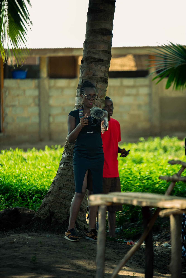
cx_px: 93
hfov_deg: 6.9
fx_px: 1549
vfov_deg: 10.3
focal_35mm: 200
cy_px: 139
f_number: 2.8
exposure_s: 1/400
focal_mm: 200
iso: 250
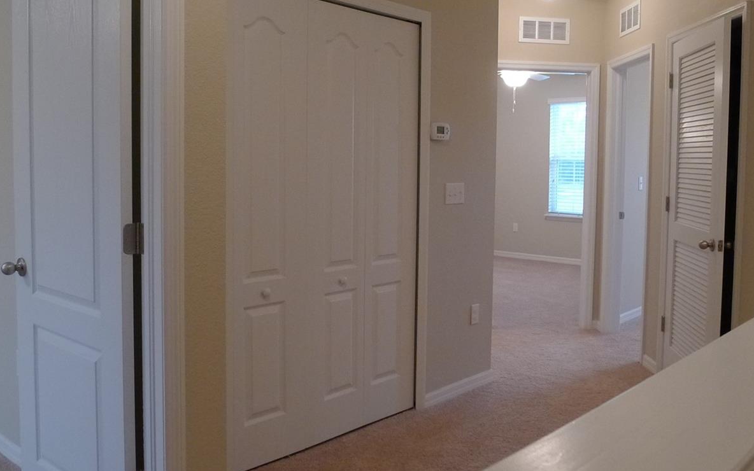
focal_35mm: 33
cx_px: 422
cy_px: 205
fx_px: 678
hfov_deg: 58.0
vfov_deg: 38.3
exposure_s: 1/40
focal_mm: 5.1
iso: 400
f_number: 2
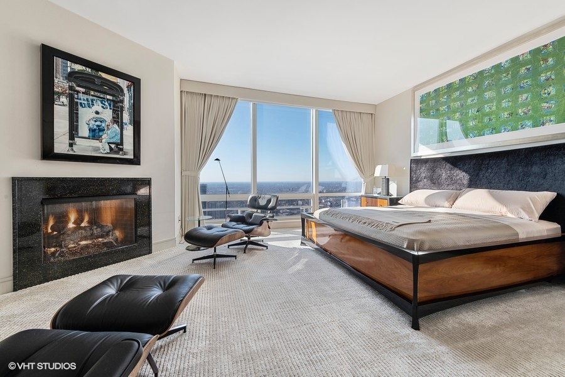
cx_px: 282
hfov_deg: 104.3
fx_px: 220
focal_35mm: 14
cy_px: 188
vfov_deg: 81.2
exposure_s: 1/30
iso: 200
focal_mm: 14
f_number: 9.5
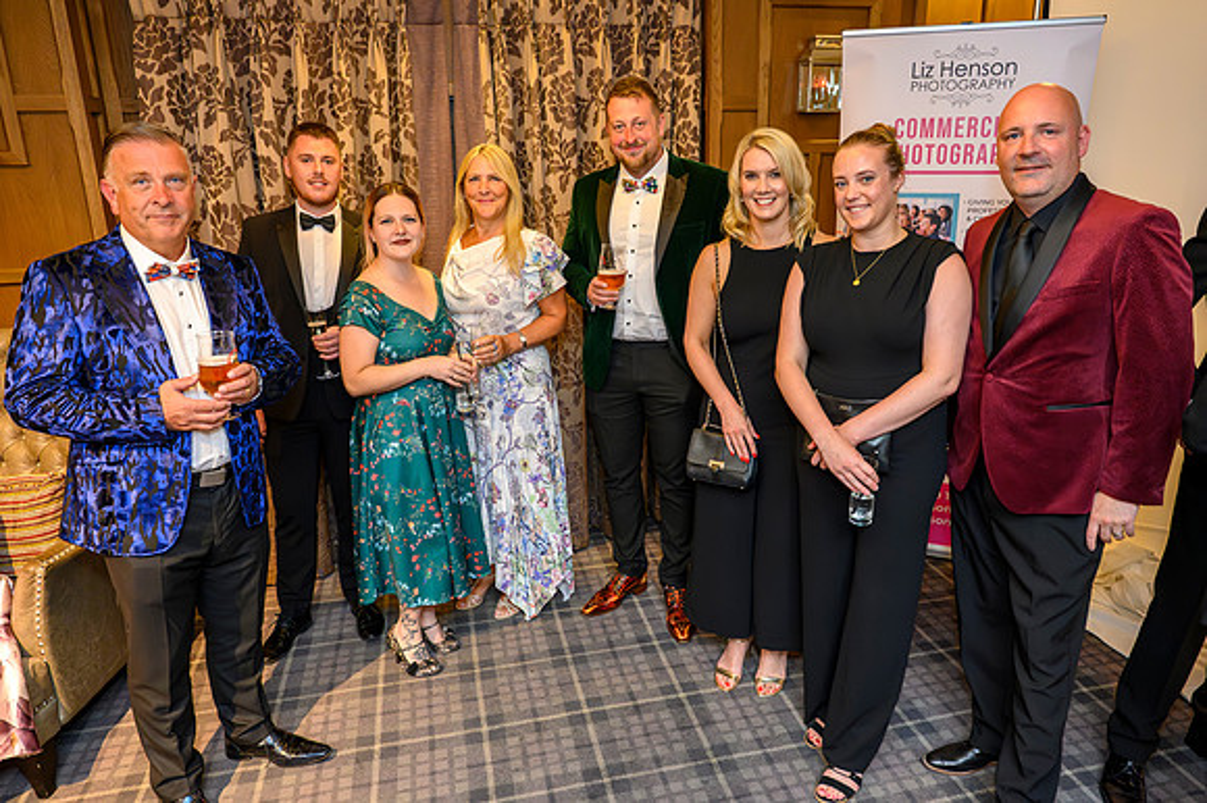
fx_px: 842
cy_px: 390
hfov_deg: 71.3
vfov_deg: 51.0
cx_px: 621
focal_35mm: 25
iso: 10000
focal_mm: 24
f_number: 4.5
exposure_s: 1/125
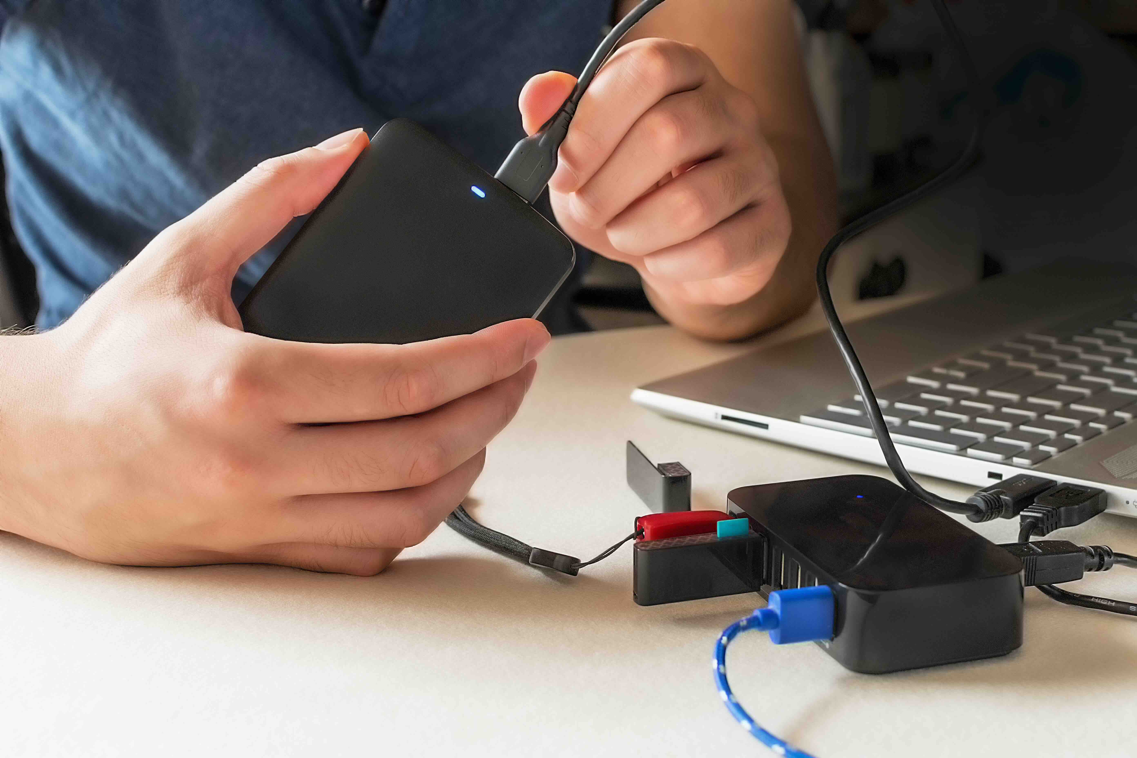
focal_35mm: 52
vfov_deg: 25.8
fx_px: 1658
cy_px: 379
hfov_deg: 37.9
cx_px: 568
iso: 400
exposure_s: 1/50
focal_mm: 35
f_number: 5
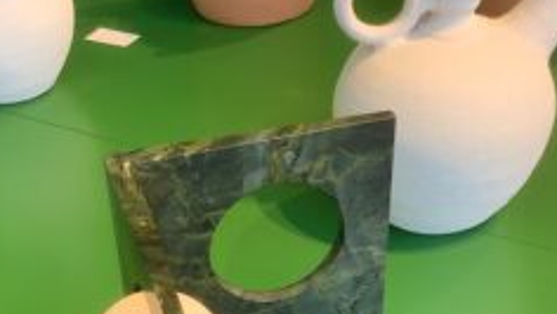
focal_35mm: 63
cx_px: 234
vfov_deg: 18.6
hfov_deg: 33.2
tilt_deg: -39.5
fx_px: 931
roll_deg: +2.7
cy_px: 323
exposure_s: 1/120
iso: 64
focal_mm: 3.3
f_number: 2.4
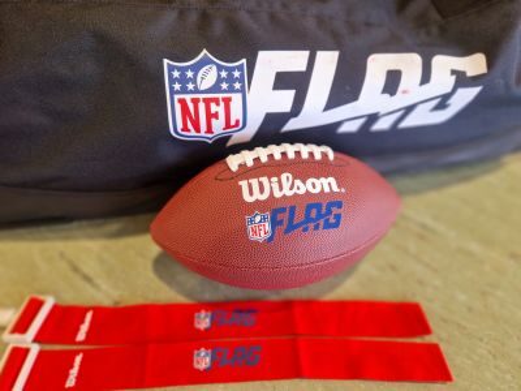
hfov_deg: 73.9
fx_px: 346
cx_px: 260
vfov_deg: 58.9
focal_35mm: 23
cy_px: 196
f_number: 1.8
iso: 160
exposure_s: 1/100
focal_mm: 5.4
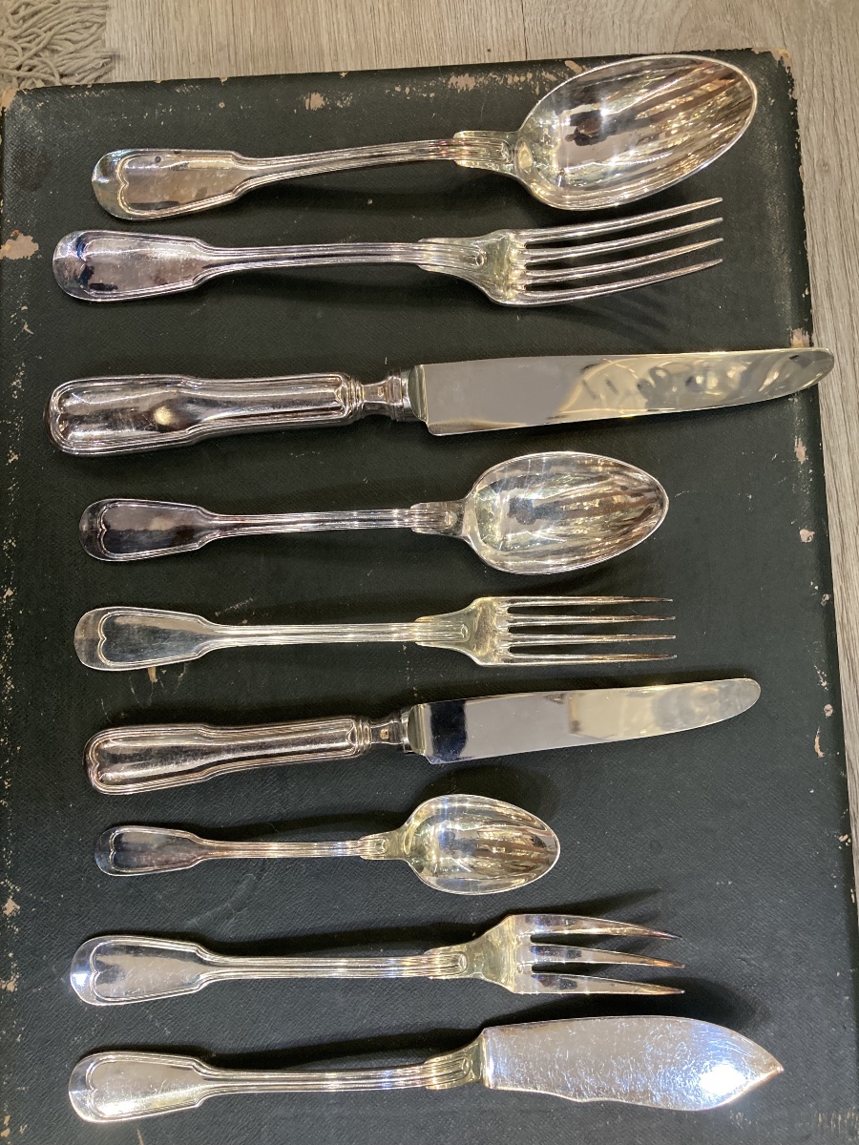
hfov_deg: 49.7
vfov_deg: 63.4
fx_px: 926
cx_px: 430
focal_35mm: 28
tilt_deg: -83.9
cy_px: 572
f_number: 1.8
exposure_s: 1/50
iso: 200
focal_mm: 3.99
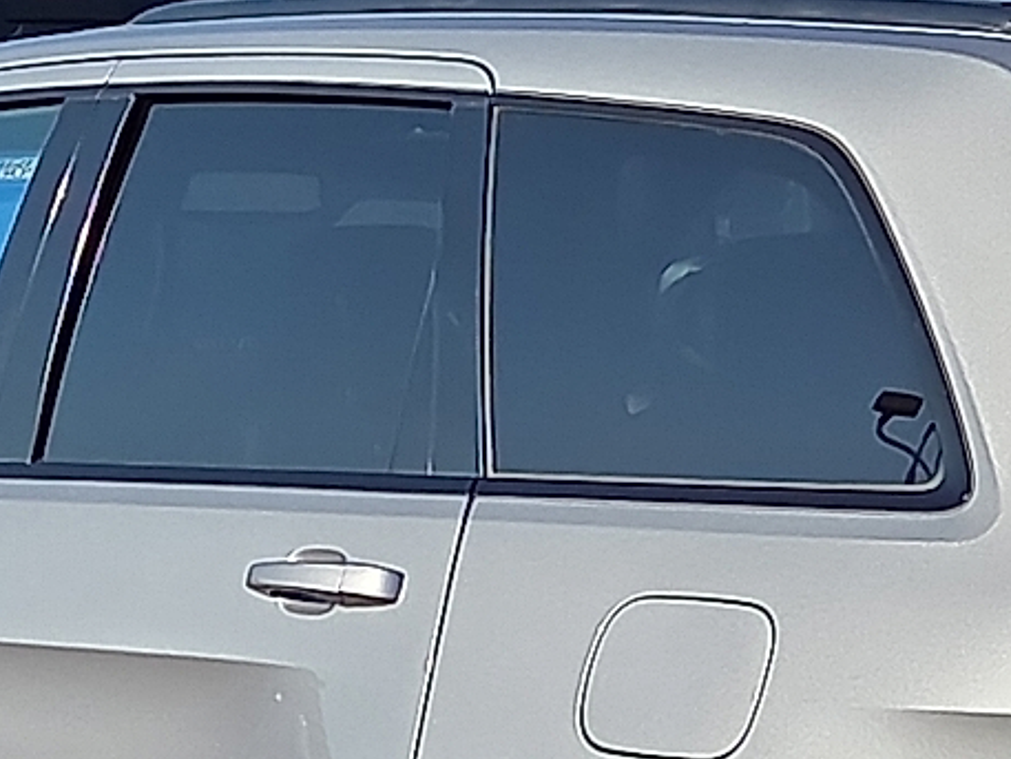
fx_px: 5112
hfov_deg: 11.3
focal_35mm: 175
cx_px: 777
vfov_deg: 8.4
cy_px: 763
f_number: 1.8
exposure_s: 1/2000
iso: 25
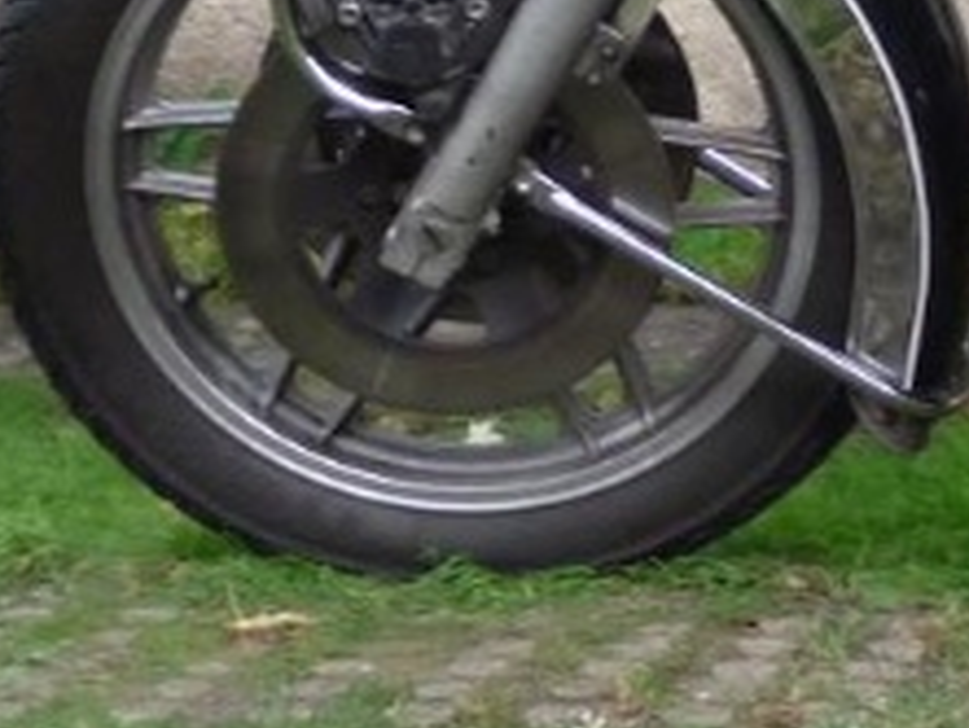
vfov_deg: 7.0
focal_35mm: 210
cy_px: -395
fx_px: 5882
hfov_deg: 9.1
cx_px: 1631
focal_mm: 9.8
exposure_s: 1/30
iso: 250
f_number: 4.4
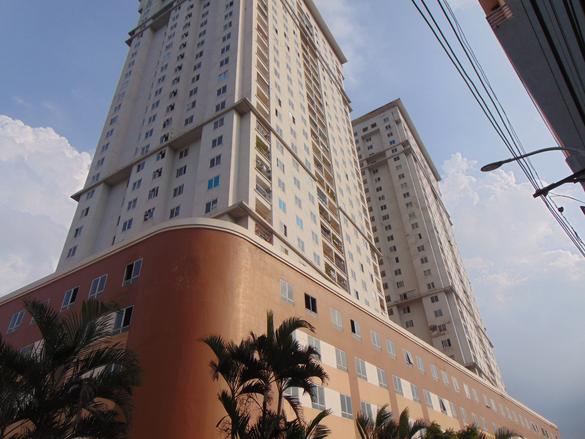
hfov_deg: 69.4
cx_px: 292
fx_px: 422
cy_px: 220
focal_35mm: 25
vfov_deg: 54.9
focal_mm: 4.5
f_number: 7.7
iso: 80
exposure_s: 1/1500
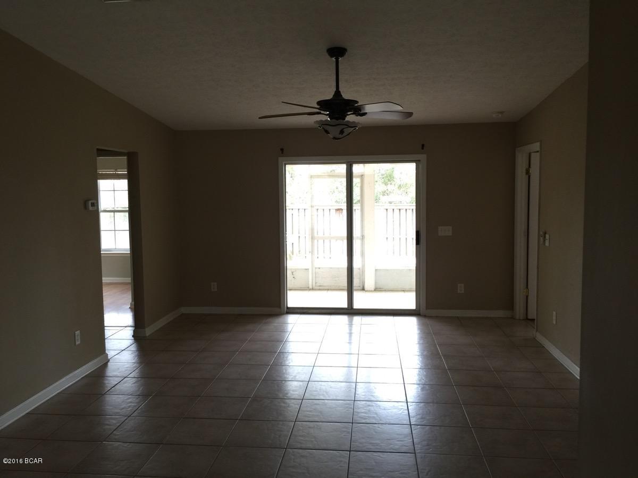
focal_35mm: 29
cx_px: 319
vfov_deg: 48.2
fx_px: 534
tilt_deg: -3.1
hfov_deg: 61.7
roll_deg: -0.8
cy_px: 239
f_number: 2.2
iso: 32
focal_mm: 4.15
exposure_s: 1/15
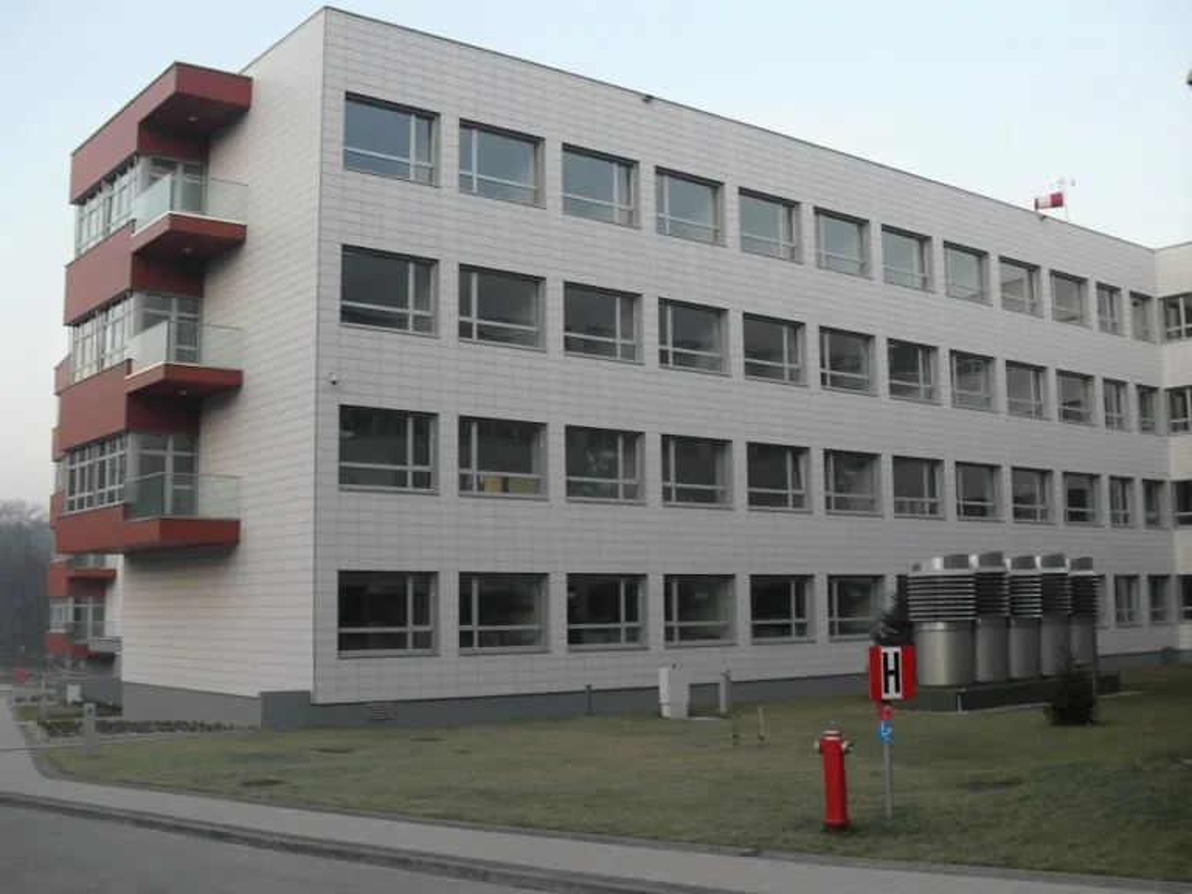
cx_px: 596
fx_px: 1309
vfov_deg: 37.7
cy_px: 447
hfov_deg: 49.0
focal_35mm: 38
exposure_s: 1/45
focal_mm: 6.3
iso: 80
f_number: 2.8
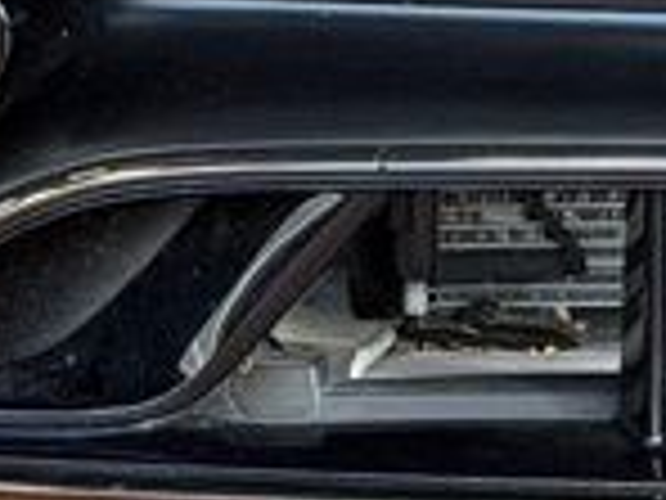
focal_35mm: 332
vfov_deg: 4.3
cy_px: -937
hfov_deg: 5.9
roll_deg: -0.5
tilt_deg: -2.3
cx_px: 1202
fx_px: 6388
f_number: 1.78
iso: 125
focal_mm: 6.76
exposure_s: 1/214
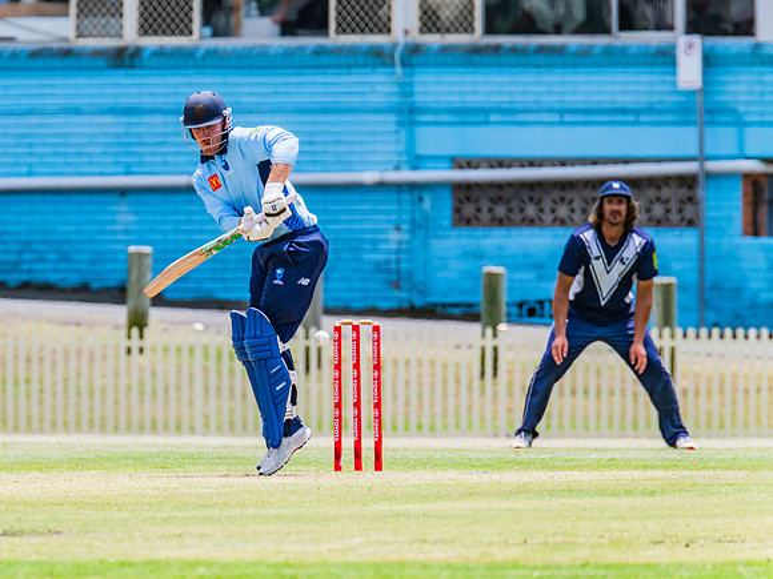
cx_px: 254
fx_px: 17476
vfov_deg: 1.9
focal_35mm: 783
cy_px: 256
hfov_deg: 2.5
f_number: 9
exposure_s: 1/2000
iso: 800
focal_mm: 600
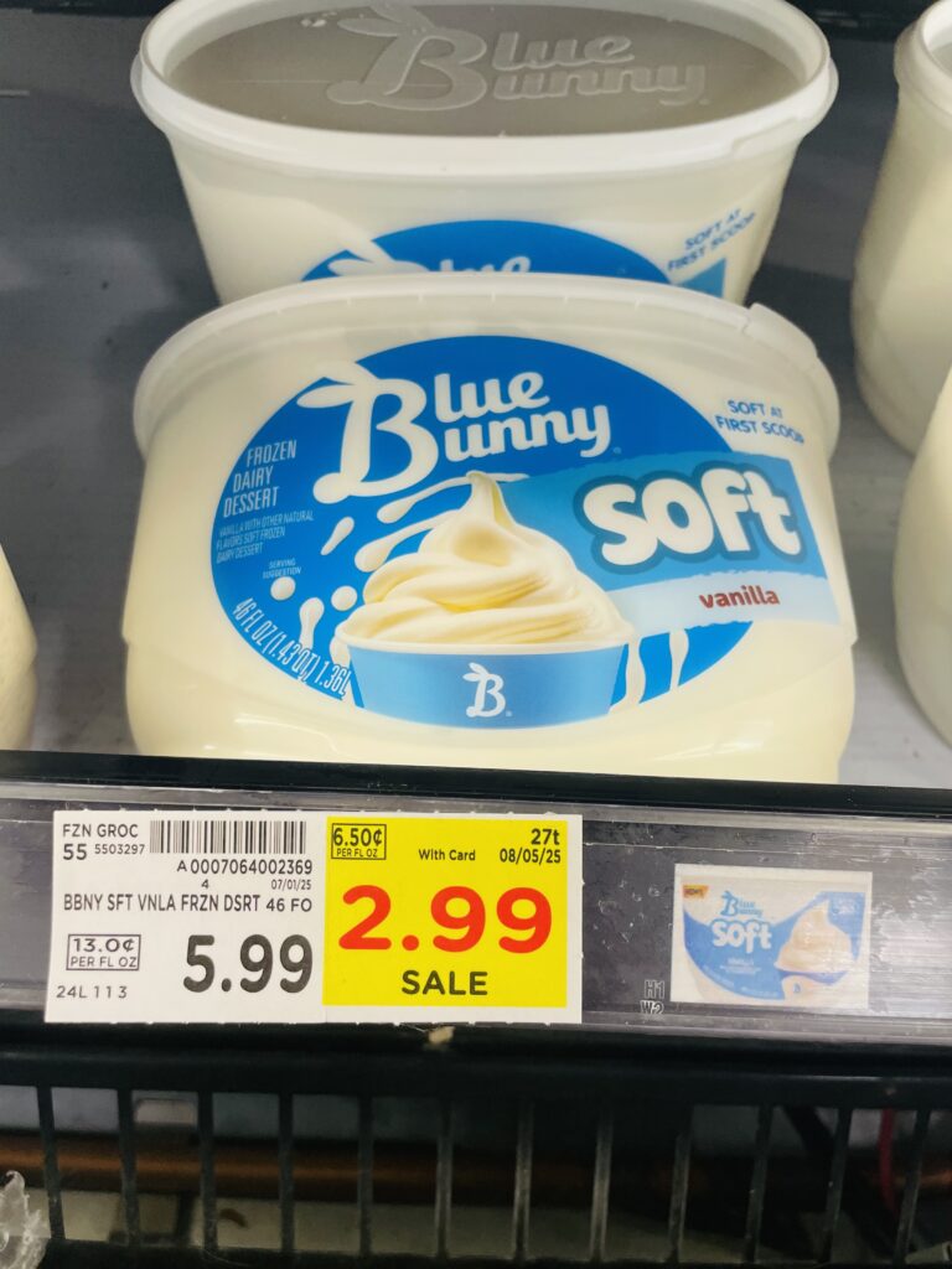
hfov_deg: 53.1
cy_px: 634
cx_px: 476
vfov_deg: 67.3
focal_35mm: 26
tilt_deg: -49.4
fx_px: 953
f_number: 1.6
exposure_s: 1/120
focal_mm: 4.2
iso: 125
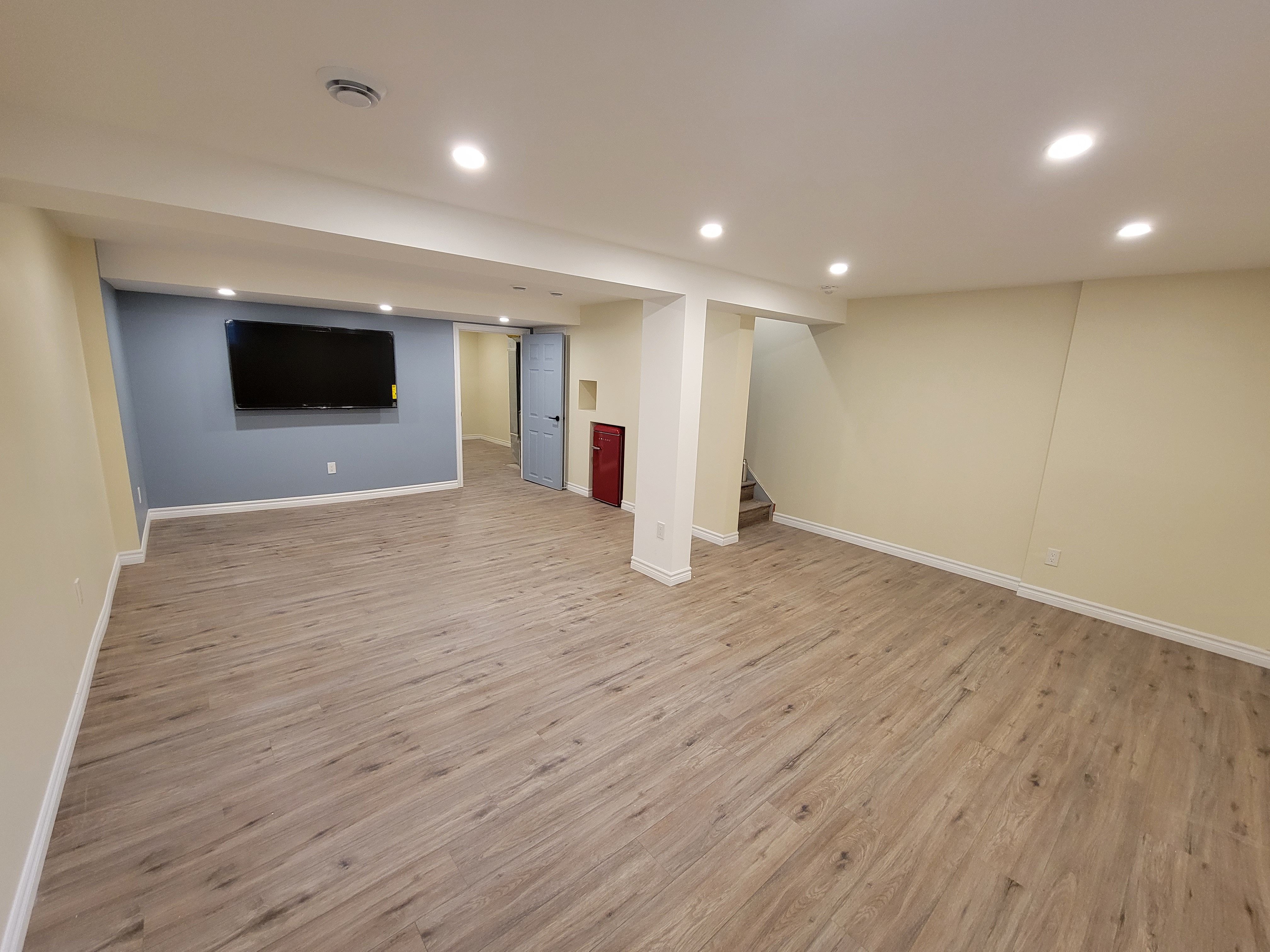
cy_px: 476
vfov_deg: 89.9
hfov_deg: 106.2
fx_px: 477
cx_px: 635
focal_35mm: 13
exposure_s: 1/60
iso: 320
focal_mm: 2.2
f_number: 2.2
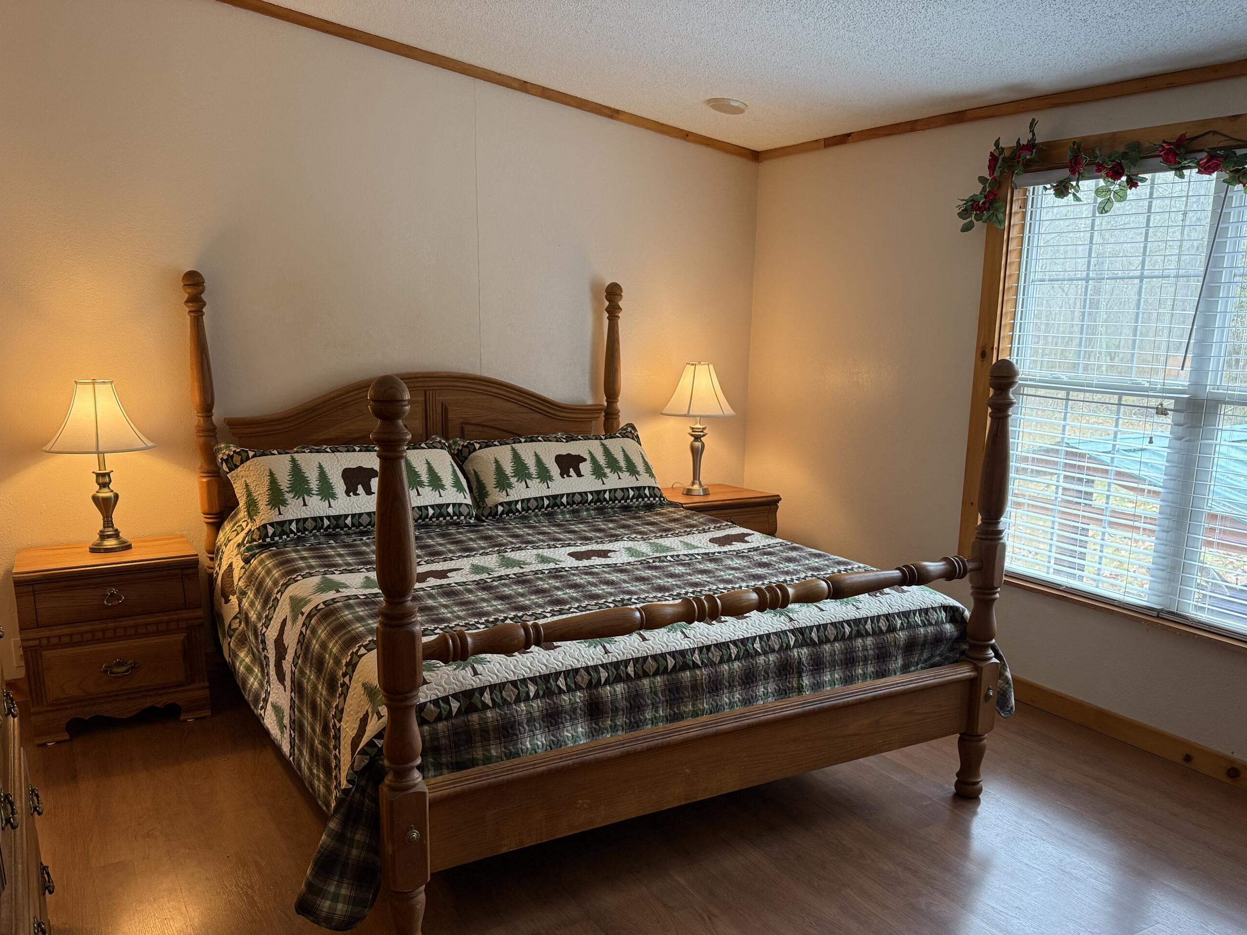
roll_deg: +0.1
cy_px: 543
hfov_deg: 63.4
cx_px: 605
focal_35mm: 28
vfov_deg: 49.6
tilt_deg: -12.6
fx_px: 1009
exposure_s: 1/60
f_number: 1.78
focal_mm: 6.76
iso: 200
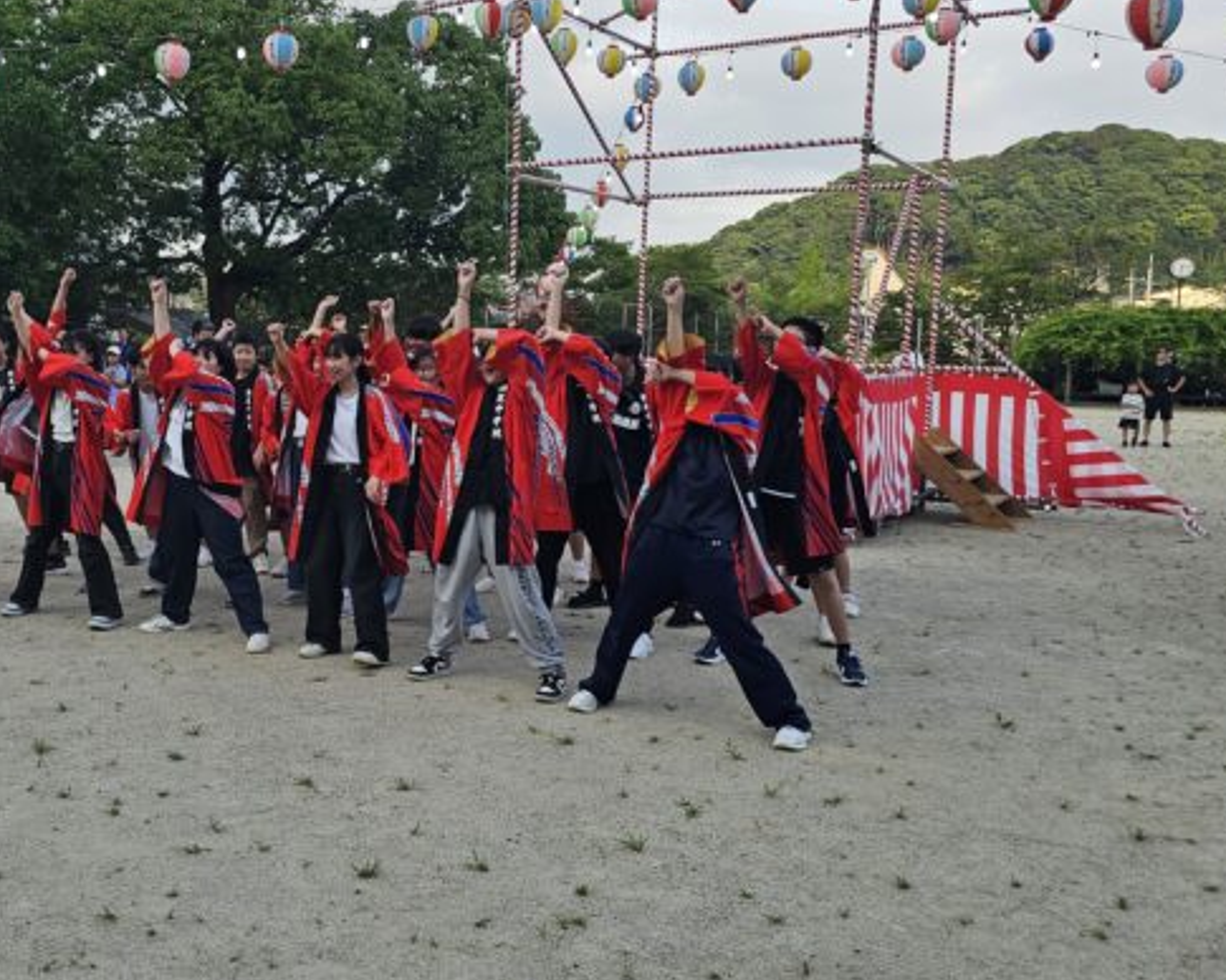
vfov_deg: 40.1
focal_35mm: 37
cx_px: 334
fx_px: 1343
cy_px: 445
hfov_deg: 47.6
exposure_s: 1/359
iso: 25
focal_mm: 6.3
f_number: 1.7
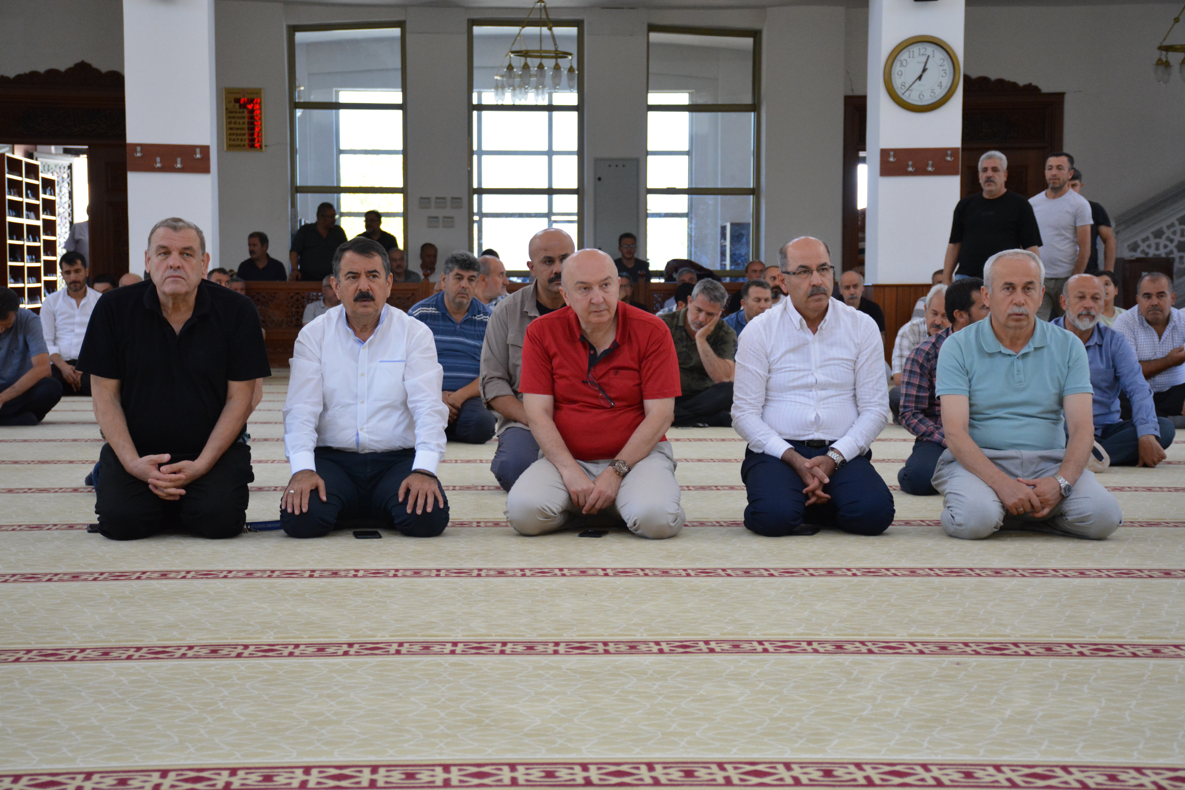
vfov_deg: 18.7
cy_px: 394
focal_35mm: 73
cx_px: 596
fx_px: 2403
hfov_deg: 27.7
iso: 1600
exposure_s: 1/100
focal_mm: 48
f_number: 5
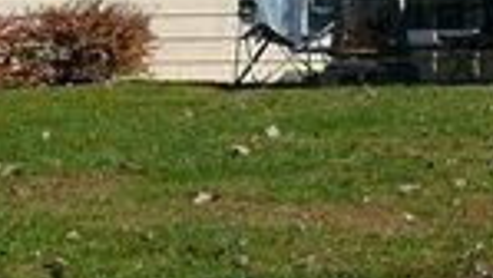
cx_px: 328
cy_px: 0
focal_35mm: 182
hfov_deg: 11.8
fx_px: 2380
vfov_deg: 6.7
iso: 80
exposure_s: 1/500
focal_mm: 5.8
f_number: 5
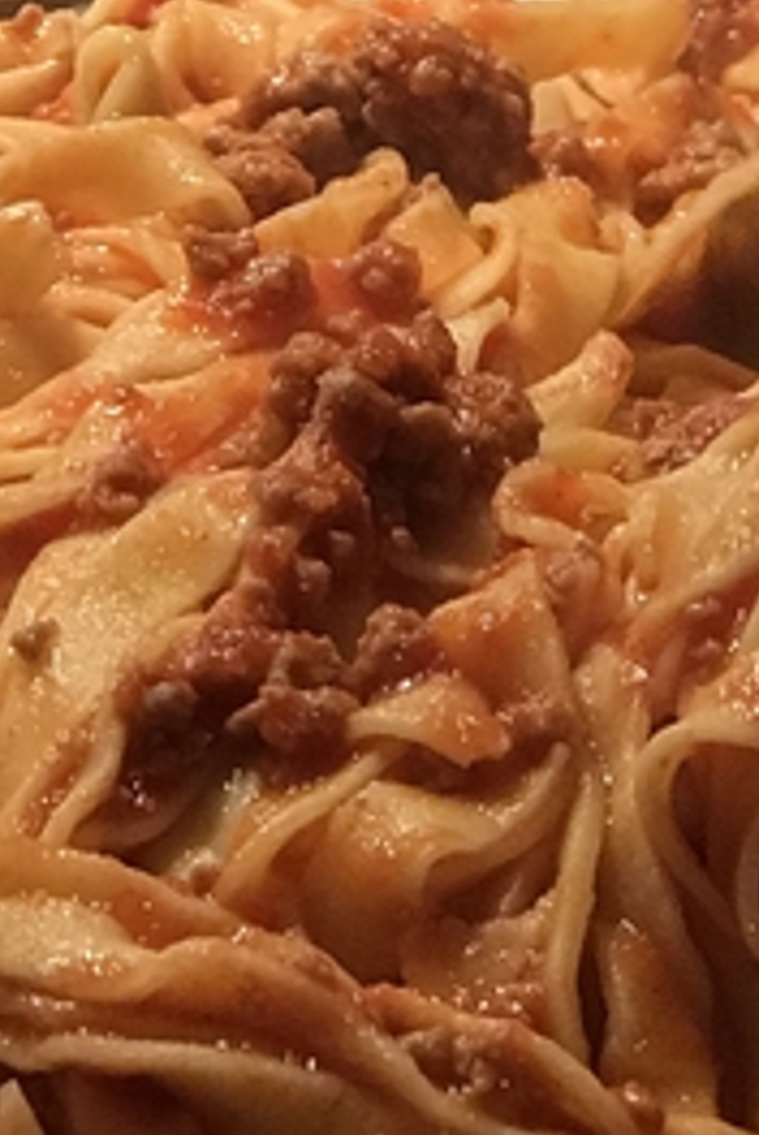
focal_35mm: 180
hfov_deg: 7.6
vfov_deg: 11.4
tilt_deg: -20.2
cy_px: 199
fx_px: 5677
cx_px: 448
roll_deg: -0.1
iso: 160
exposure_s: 1/50
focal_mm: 6.6
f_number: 2.8
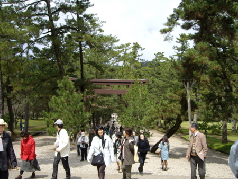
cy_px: 90
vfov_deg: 37.8
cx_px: 119
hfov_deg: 49.0
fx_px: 261
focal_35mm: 38
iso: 50
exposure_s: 1/250
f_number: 4.3
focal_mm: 6.2
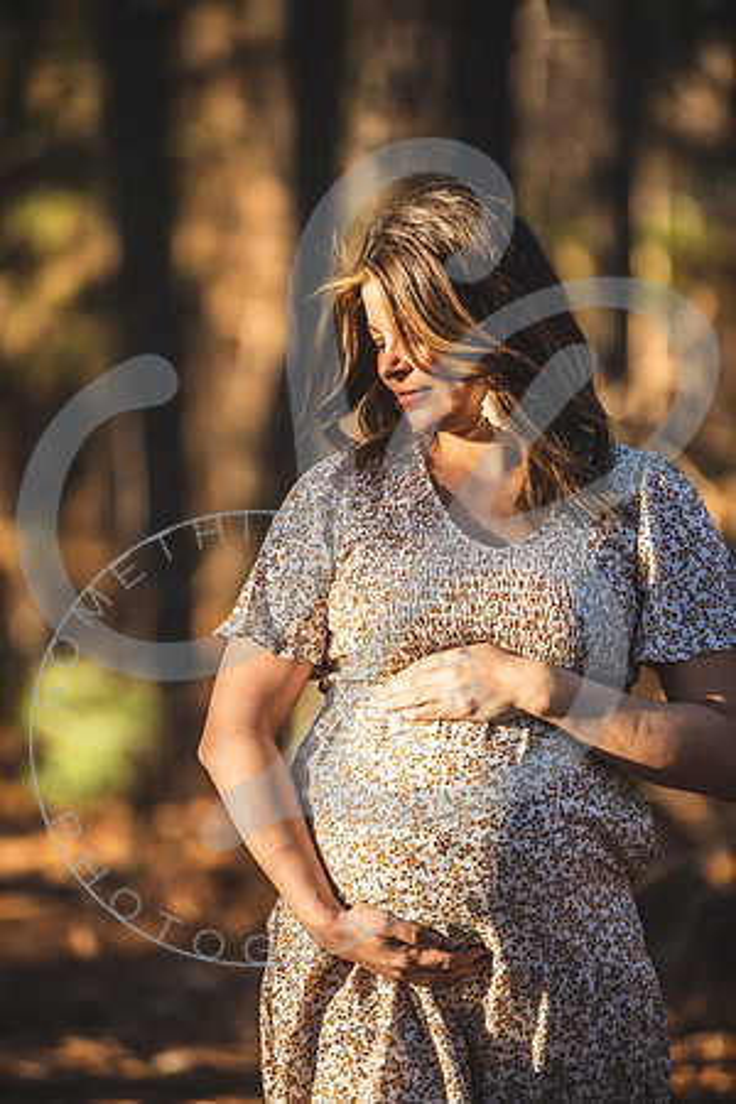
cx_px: 368
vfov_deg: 10.3
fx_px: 6133
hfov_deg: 6.9
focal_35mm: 200
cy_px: 552
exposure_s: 1/400
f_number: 2.8
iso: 320
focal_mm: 200
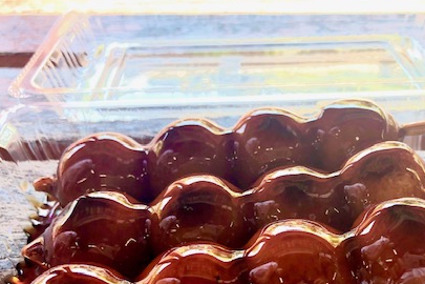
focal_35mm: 46
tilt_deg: -38.3
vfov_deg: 29.1
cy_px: 188
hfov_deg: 42.0
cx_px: 294
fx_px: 543
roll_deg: -1.3
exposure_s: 1/132
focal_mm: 3.99
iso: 20
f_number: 1.8
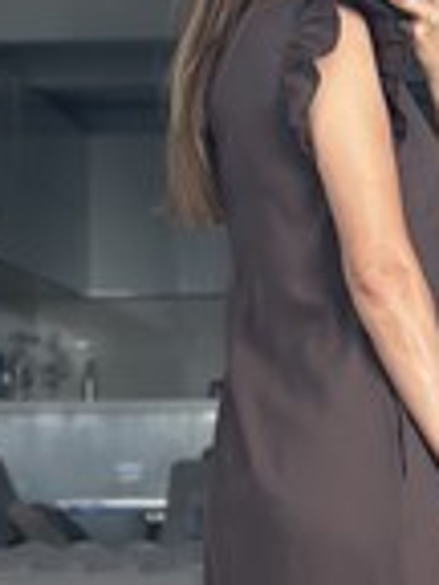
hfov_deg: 8.8
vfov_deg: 11.6
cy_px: 585
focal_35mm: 169
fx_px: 2858
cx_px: 260
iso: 125
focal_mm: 6.86
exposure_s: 1/119
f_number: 1.78
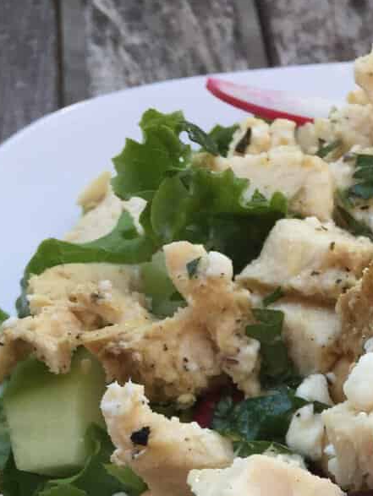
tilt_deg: -55.3
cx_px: 376
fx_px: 1134
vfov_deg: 22.8
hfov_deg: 18.2
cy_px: 591
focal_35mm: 79
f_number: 2.2
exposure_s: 1/120
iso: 50
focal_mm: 4.15
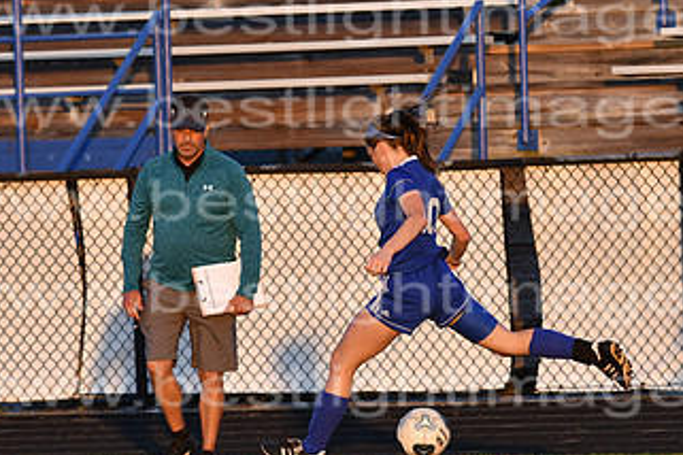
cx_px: 432
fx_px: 15404
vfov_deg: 1.7
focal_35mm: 812
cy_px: 252
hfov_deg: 2.5
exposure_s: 1/1000
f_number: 5.6
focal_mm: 300
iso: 640
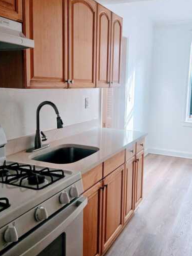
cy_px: 120
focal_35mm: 35
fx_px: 259
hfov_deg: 40.5
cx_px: 116
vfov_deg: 52.6
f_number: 1.8
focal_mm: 5.4
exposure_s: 1/180
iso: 200
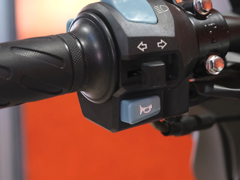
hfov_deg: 20.6
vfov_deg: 15.5
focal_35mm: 95
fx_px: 658
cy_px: 53
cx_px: 139
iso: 1600
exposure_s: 1/100
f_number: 4
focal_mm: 34.2
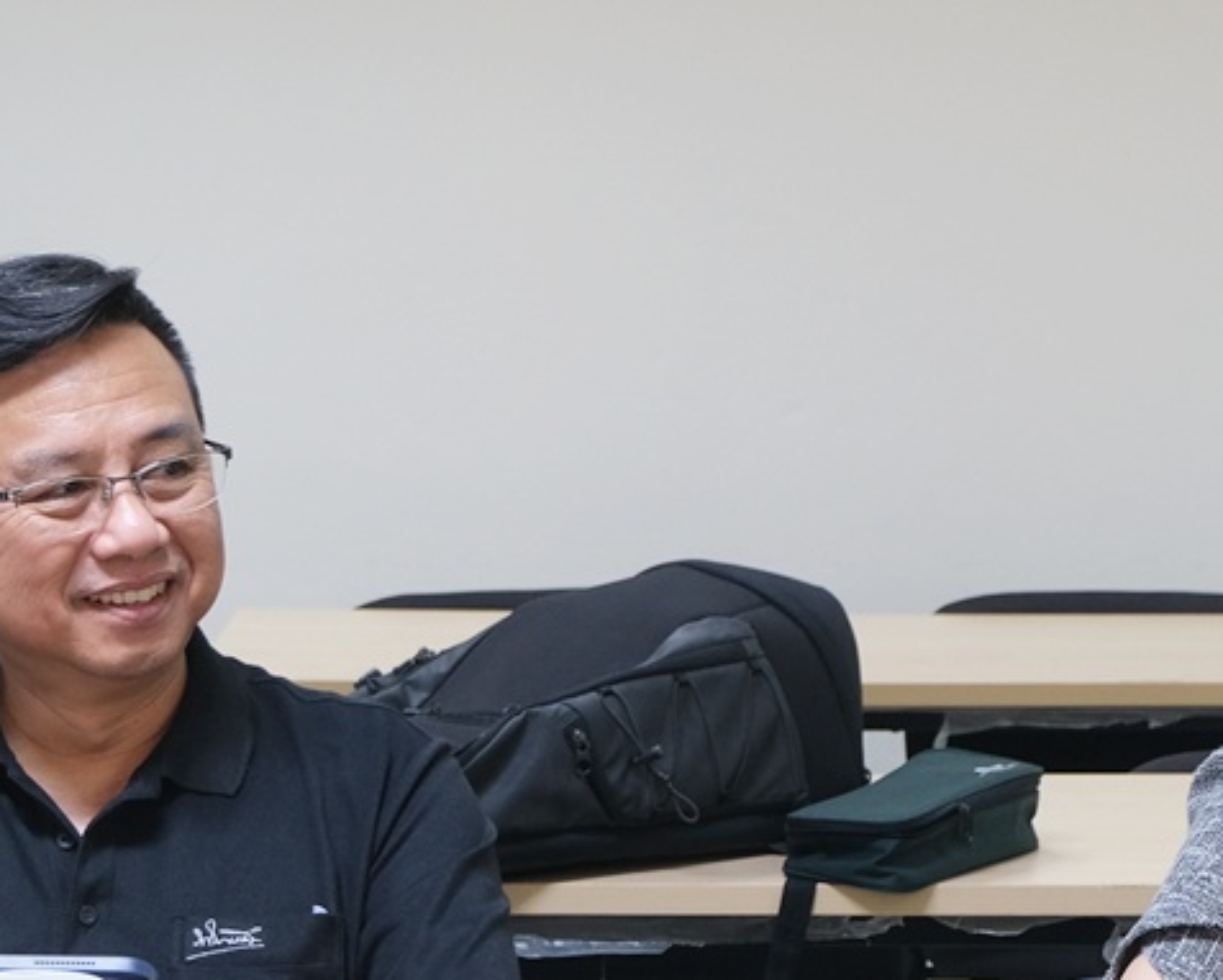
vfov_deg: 13.1
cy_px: 577
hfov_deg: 16.3
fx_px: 4273
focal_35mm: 118
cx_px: 744
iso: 640
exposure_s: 1/30
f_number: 4.4
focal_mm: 26.4
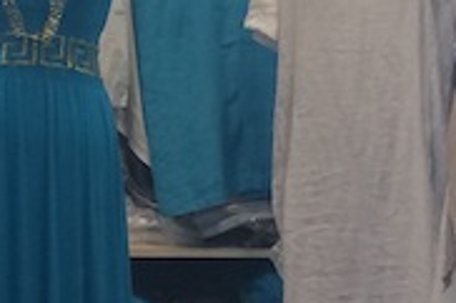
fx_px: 2227
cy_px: -85
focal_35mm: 176
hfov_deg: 11.3
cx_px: -213
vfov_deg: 7.7
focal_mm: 4.12
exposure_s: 1/40
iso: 50
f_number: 2.2
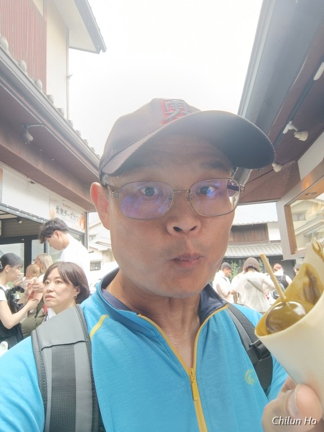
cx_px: 162
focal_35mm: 24
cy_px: 216
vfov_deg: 71.6
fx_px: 300
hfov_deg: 56.8
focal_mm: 3.24
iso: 58
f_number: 2.45
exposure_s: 1/122
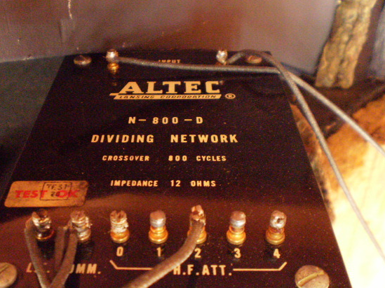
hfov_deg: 44.7
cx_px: 163
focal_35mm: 42
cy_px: 166
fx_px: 467
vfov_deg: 34.2
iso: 1000
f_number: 3.1
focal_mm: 6.3
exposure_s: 1/8
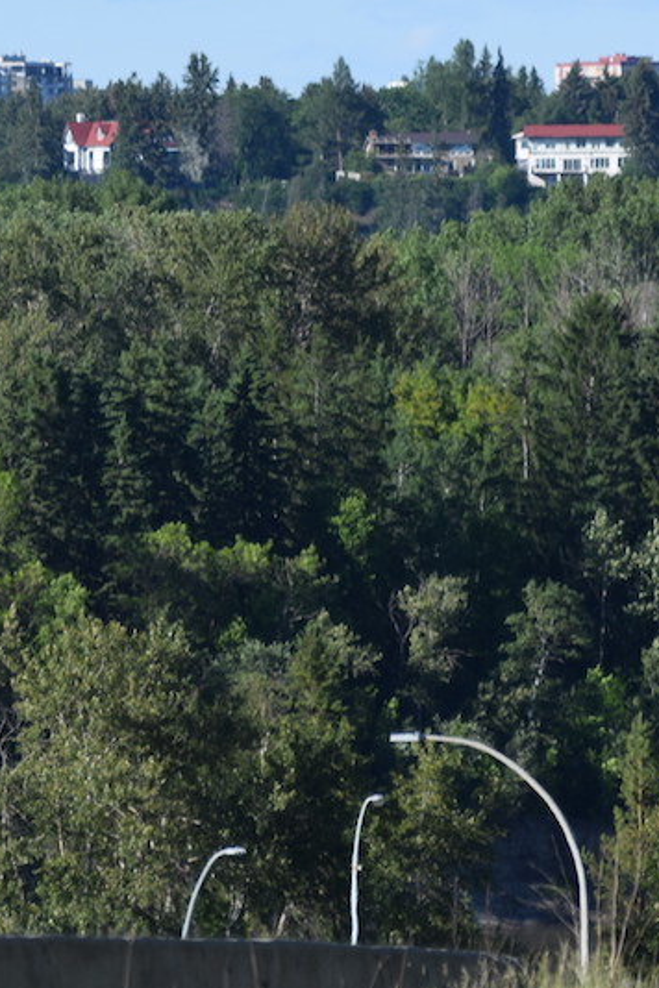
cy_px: 251
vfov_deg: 2.9
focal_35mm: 719
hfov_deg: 1.9
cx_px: 211
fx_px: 19741
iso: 200
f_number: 7.1
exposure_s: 1/800
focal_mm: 200
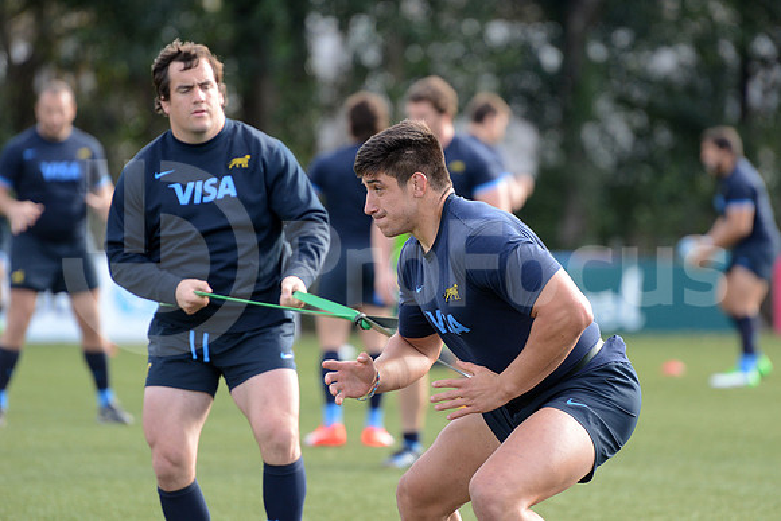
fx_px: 5859
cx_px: 390
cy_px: 260
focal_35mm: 270
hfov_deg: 7.6
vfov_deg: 5.1
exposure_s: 1/800
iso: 800
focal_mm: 270
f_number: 4
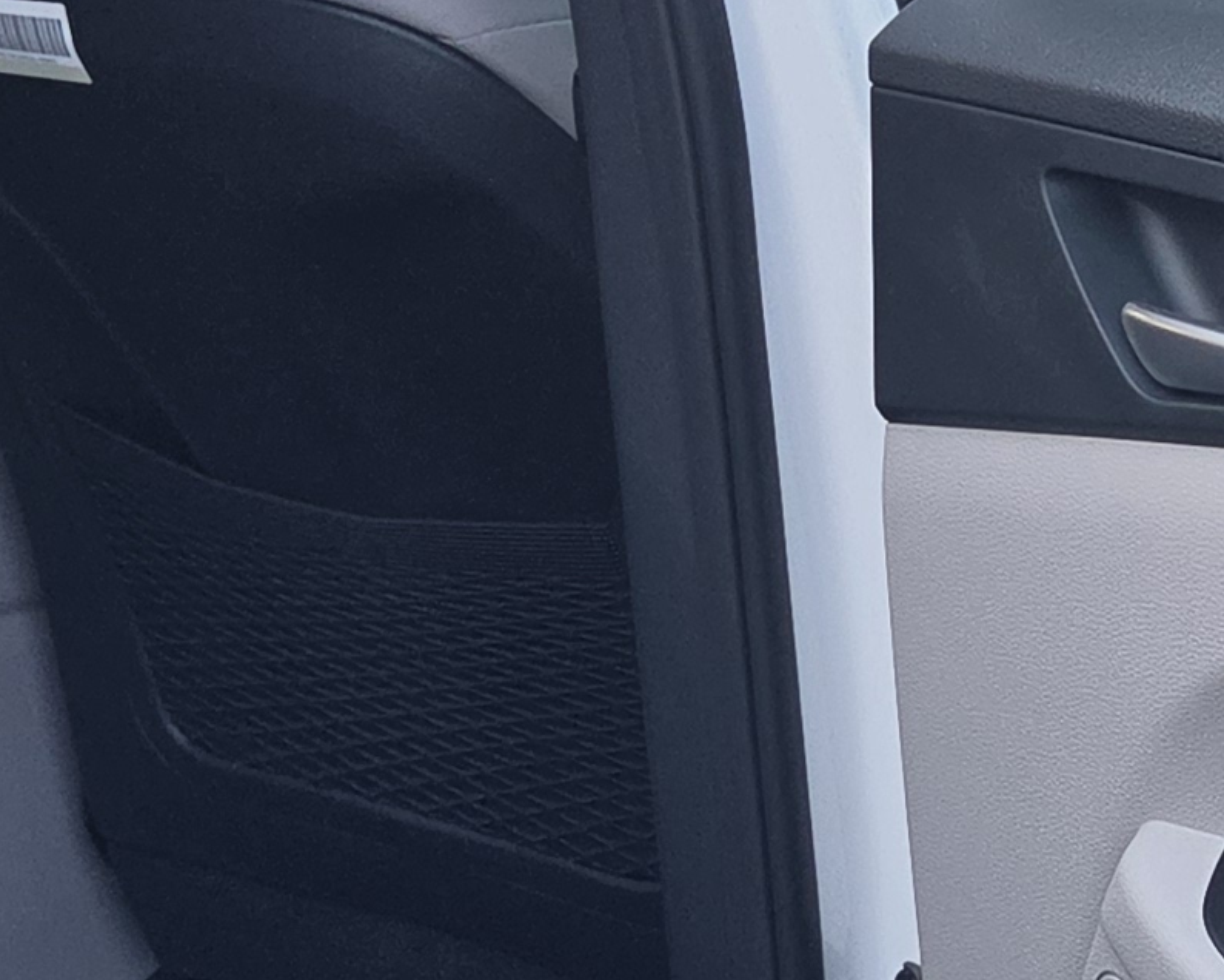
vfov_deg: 13.6
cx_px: 992
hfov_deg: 16.9
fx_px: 4094
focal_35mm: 113
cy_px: 482
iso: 125
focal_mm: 5.4
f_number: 1.8
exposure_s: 1/180
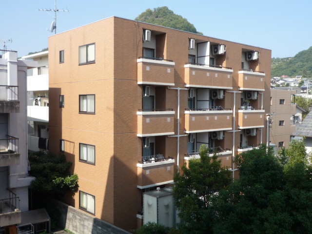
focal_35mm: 37
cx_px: 156
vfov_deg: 38.7
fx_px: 333
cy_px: 117
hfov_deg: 50.1
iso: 100
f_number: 4
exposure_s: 1/500
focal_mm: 4.4
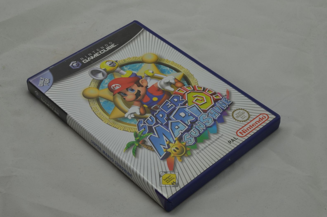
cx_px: 146
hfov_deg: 29.7
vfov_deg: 19.9
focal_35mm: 68
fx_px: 617
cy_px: 114
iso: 100
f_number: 20
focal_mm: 40
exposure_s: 1/3
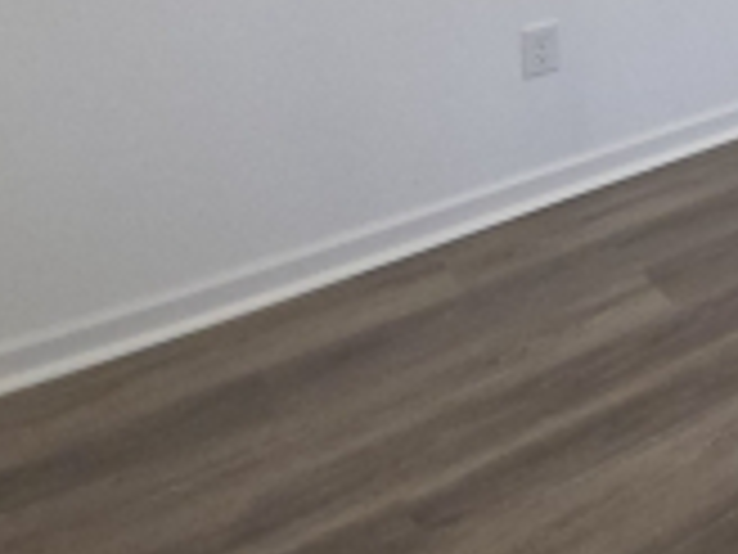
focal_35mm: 53
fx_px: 1130
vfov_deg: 21.8
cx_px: 1285
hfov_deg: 22.8
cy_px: -324
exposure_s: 1/120
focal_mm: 2.2
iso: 200
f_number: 2.2
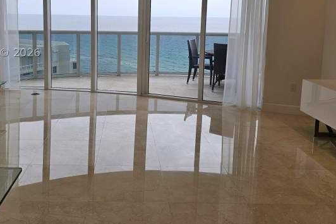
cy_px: 53
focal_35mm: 36
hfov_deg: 52.8
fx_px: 336
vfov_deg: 35.9
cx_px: 137
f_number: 1.7
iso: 10
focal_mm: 6.3
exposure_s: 1/150
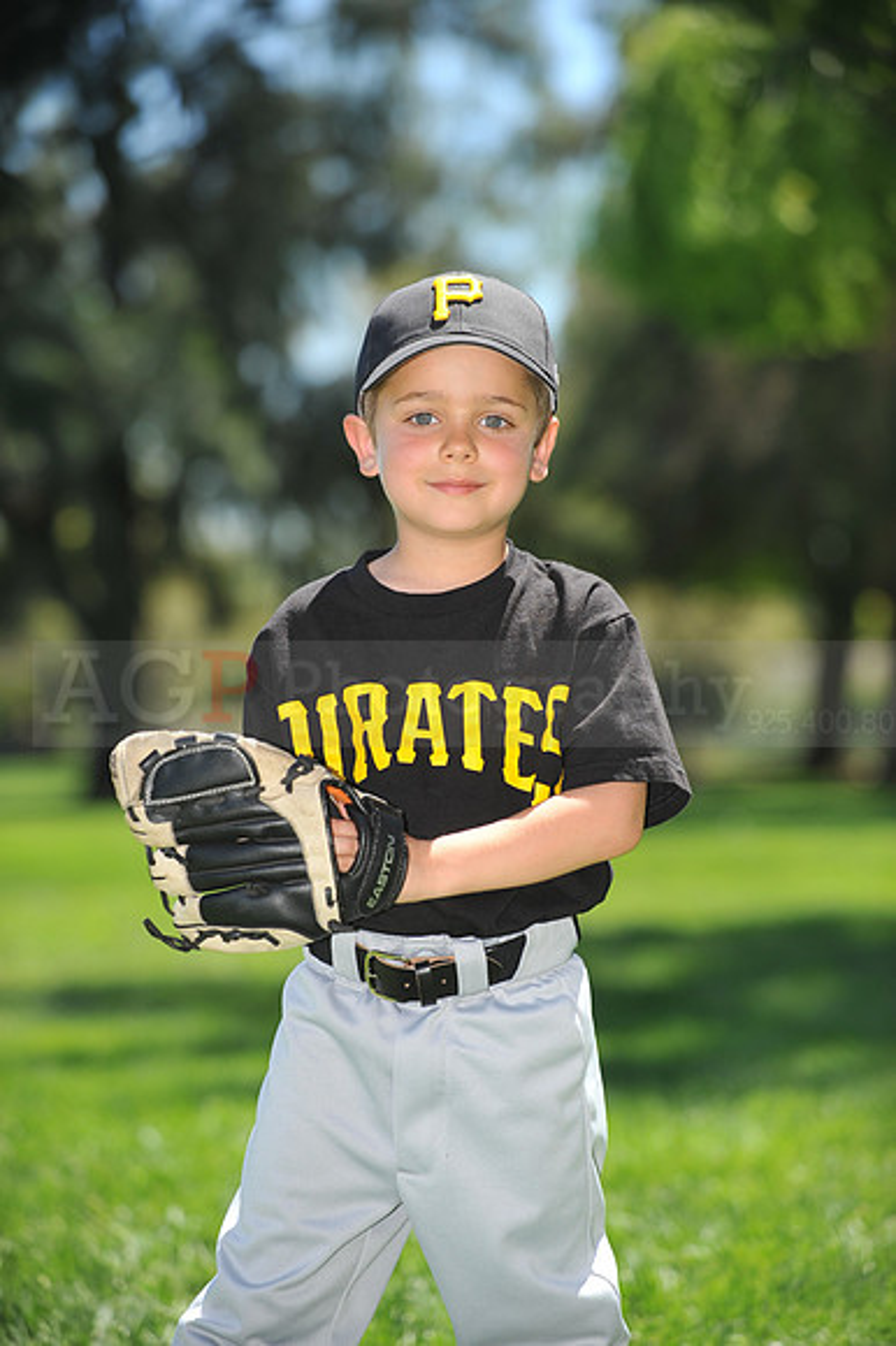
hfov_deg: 12.2
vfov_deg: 18.3
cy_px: 673
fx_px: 4186
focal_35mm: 112
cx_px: 448
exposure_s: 1/1000
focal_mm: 112
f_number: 4
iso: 200
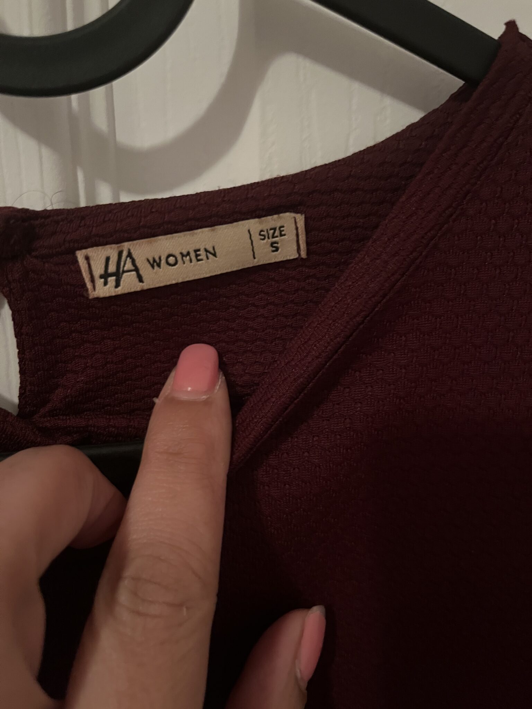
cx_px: 266
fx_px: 533
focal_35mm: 26
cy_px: 354
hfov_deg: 53.1
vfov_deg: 67.3
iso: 1000
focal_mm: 5.1
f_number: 1.6
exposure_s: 1/30
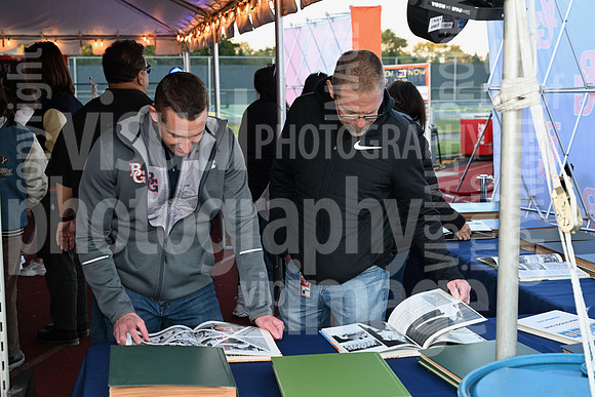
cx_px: 298
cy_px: 198
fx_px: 827
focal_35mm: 50
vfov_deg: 27.0
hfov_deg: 39.6
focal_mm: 50
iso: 1600
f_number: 5
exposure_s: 1/200
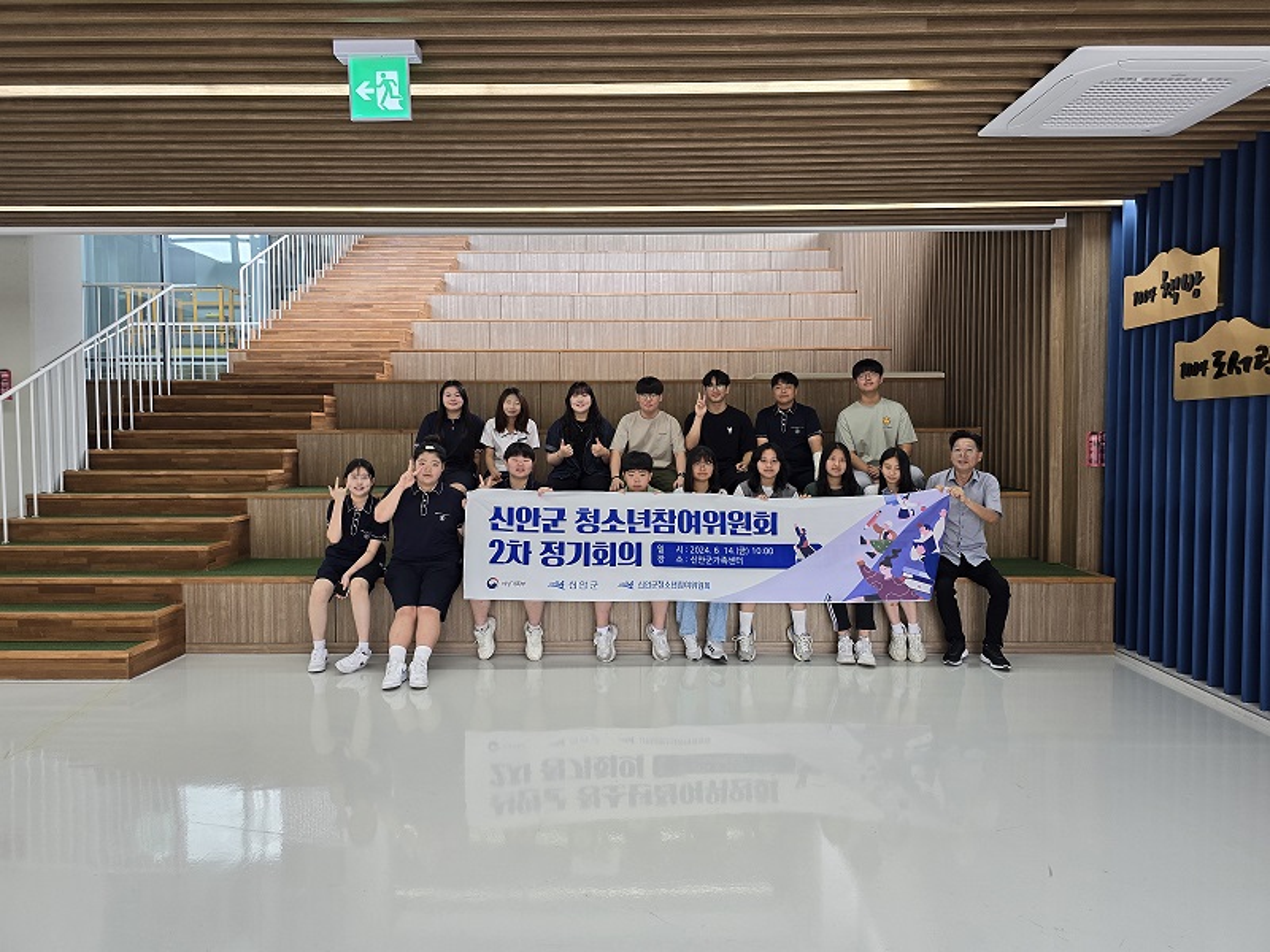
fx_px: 844
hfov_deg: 73.9
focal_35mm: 23
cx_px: 635
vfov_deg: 58.9
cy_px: 476
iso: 100
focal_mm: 6.3
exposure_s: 1/120
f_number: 1.7
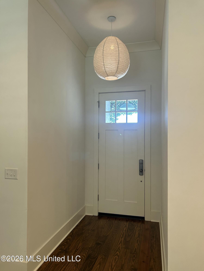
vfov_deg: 67.3
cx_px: 102
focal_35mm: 26
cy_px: 136
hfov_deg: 53.1
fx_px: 204
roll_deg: -0.7
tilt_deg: -0.4
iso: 125
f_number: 1.5
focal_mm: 5.7
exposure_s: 1/60
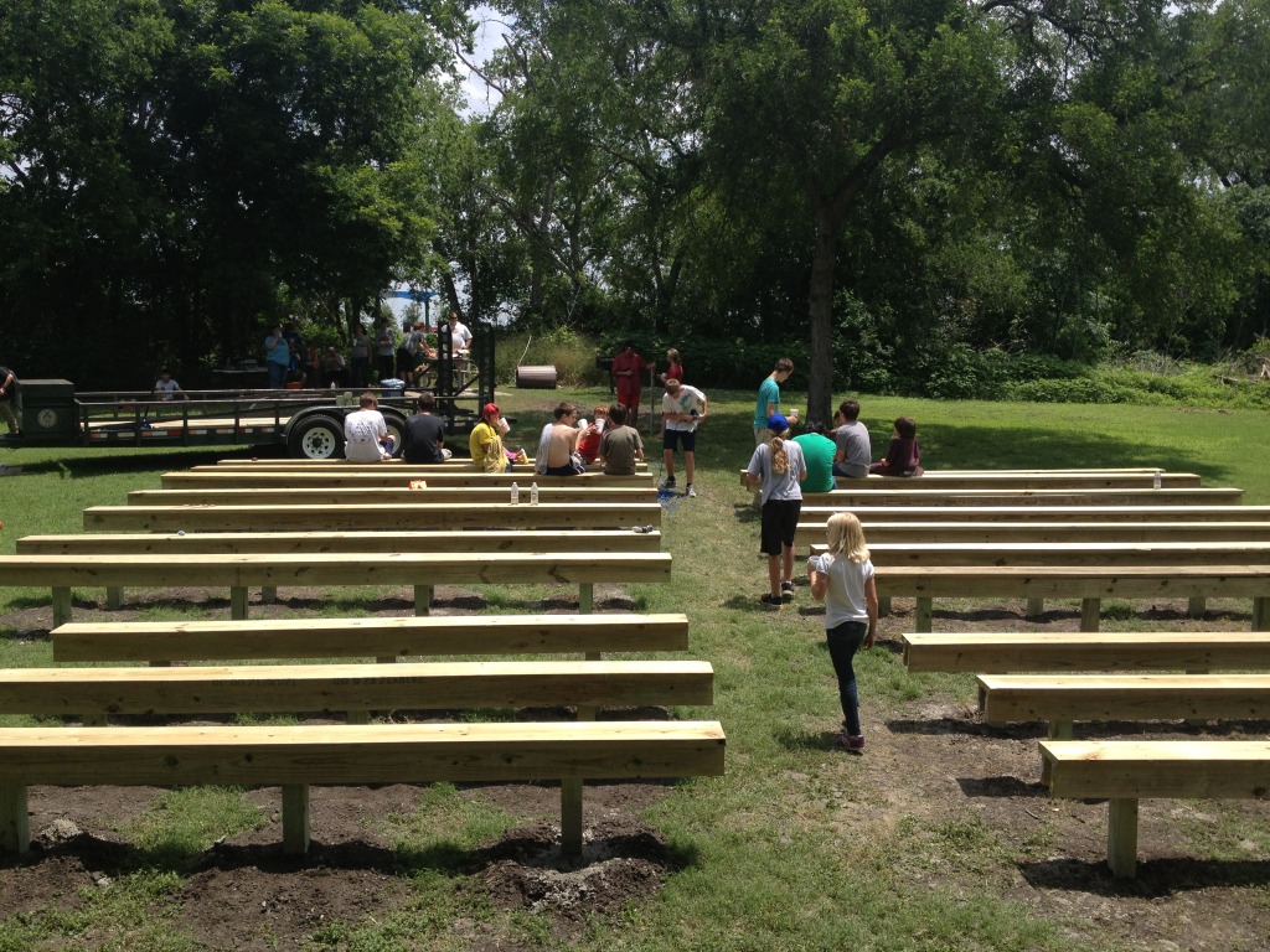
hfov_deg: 52.6
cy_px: 476
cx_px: 635
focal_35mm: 35
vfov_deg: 40.7
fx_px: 1284
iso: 50
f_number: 2.4
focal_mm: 4.28
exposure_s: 1/1534
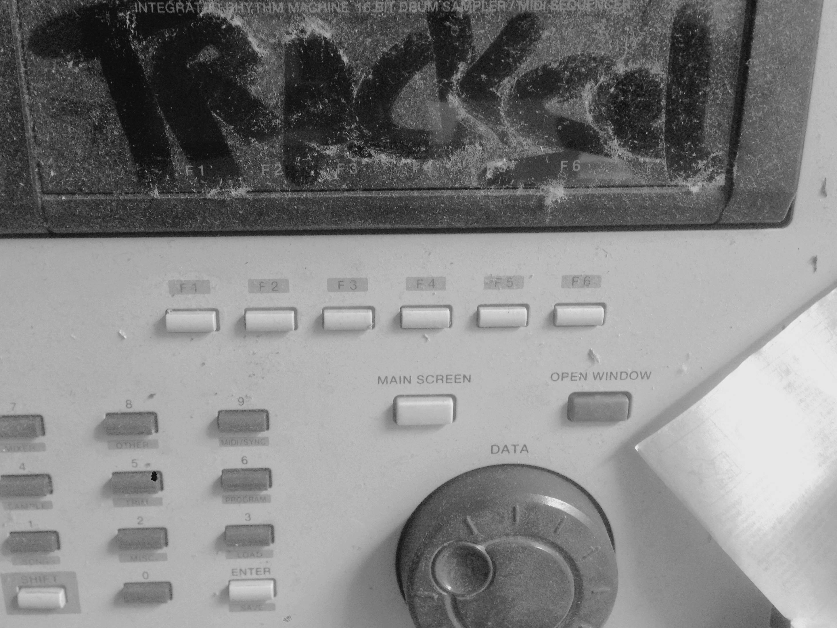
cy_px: 281
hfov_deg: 50.1
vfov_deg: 38.6
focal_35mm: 37
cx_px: 379
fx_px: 895
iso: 160
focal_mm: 4.12
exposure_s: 1/20
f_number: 2.4
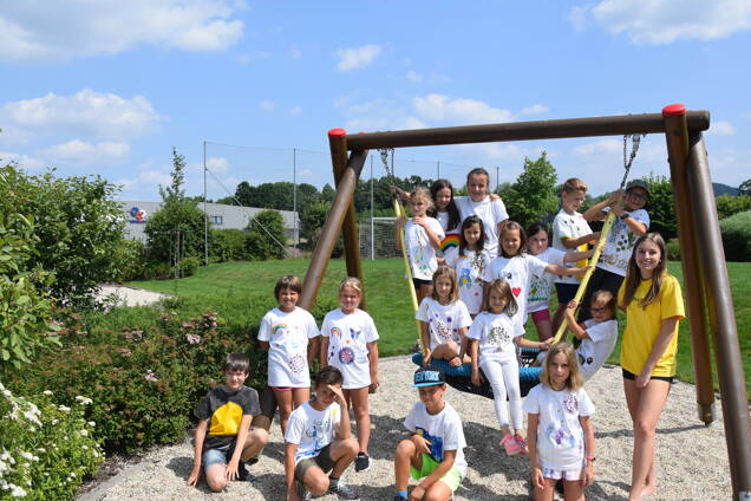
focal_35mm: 31
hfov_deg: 60.3
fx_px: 647
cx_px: 355
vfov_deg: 42.2
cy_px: 282
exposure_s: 1/400
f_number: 10
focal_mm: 18
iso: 200
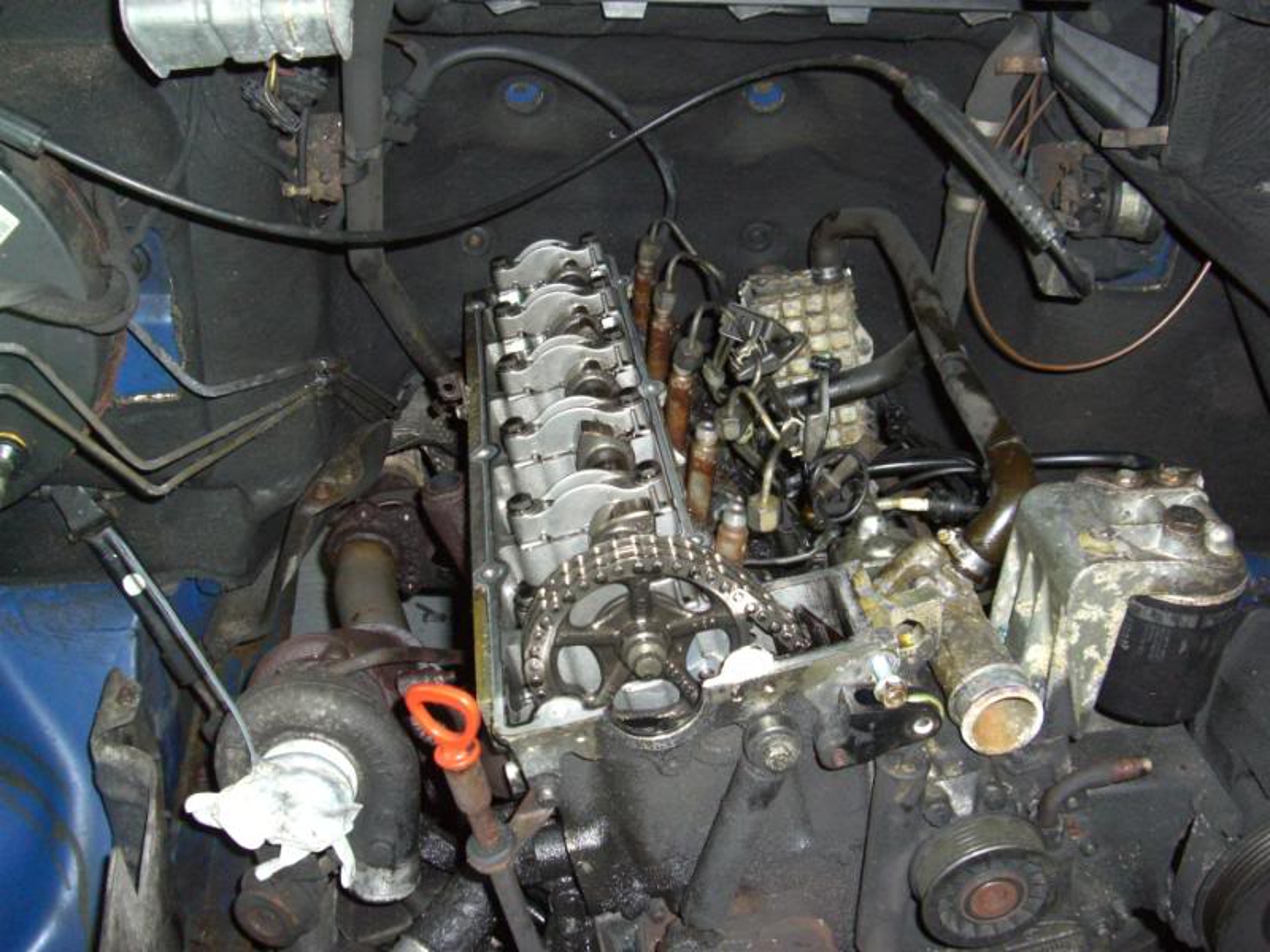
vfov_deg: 37.7
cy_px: 476
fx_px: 1394
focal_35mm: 38
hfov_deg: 49.0
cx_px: 635
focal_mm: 7.9
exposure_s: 1/60
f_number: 2.8
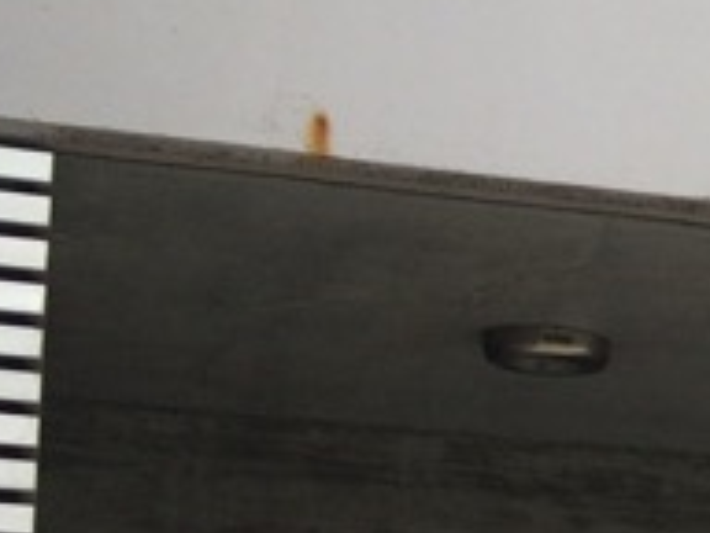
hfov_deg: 11.1
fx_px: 3179
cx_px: 1598
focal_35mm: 155
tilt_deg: +7.4
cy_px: 696
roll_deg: -1.0
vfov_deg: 9.4
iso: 32
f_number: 2.2
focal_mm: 4.15
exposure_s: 1/115
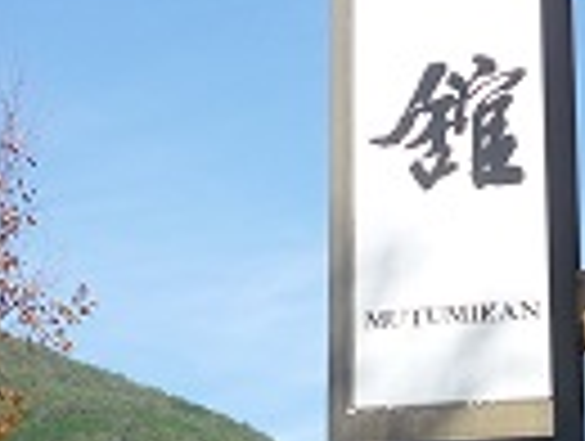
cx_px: 495
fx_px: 1930
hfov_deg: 17.1
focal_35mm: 114
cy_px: 513
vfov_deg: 12.7
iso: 80
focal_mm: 5.2
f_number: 3.3
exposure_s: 1/400
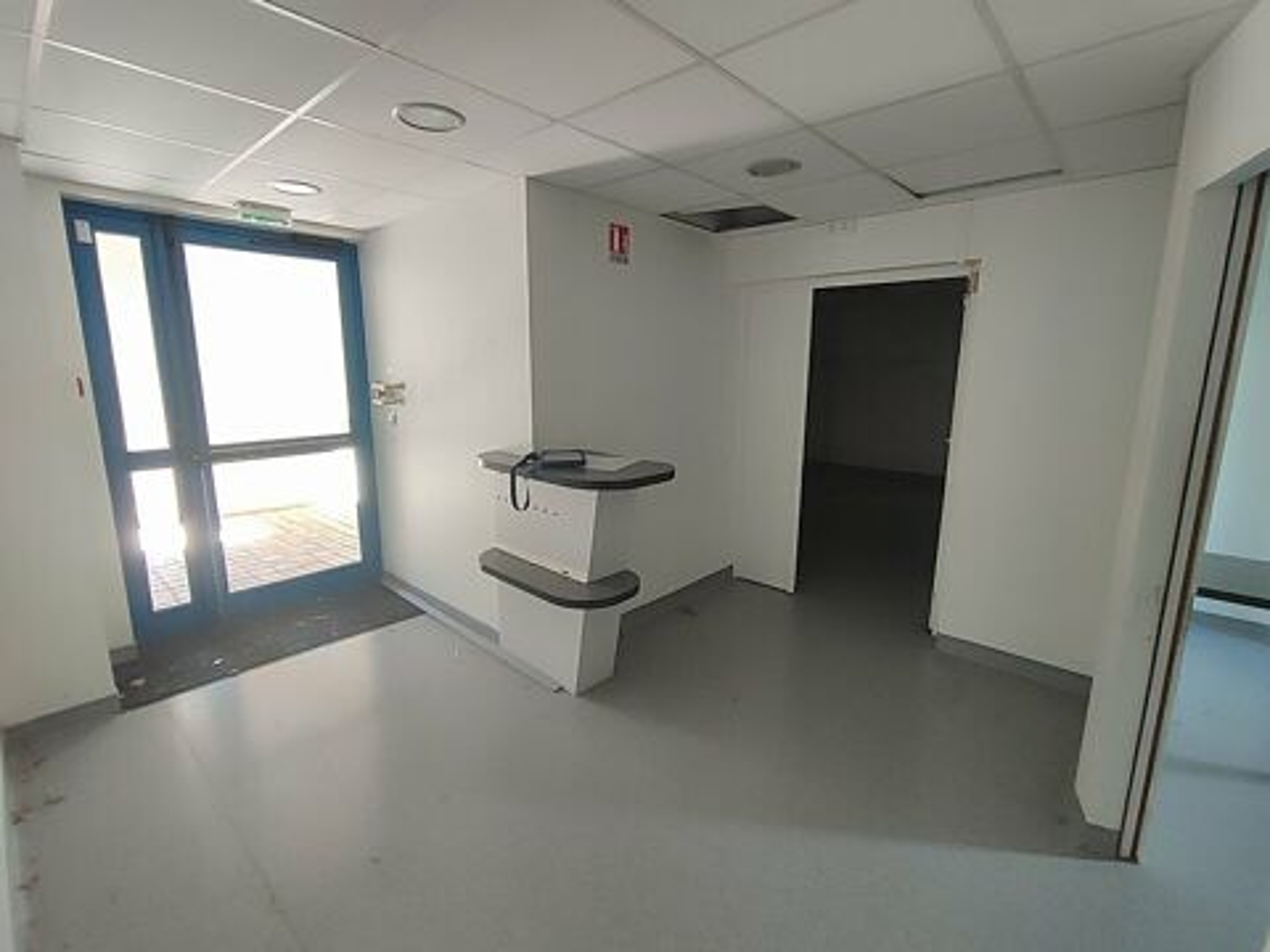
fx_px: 477
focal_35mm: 13
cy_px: 476
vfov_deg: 89.9
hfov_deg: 106.2
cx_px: 635
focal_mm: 1.66
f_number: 2.2
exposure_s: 1/33
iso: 203
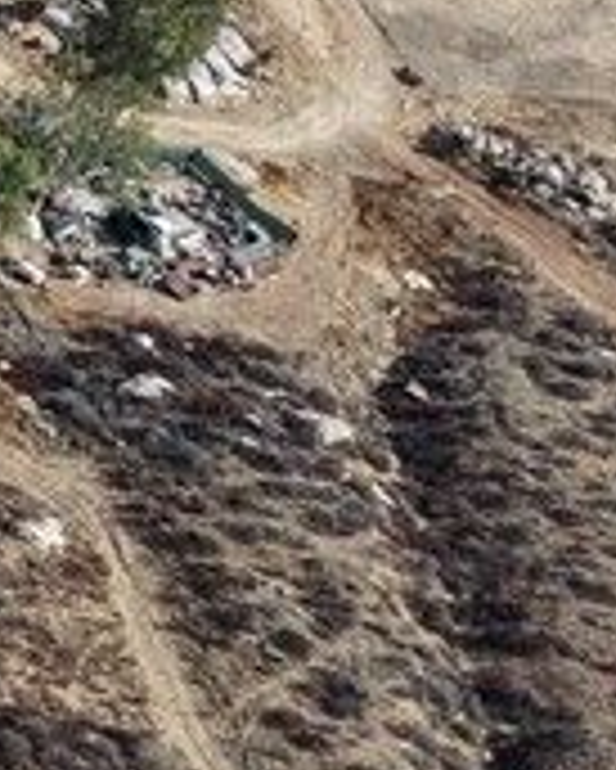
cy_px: -104
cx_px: -1295
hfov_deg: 8.8
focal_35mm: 140
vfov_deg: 13.4
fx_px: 3188
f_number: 1.8
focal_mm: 8.67
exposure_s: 1/2000
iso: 100
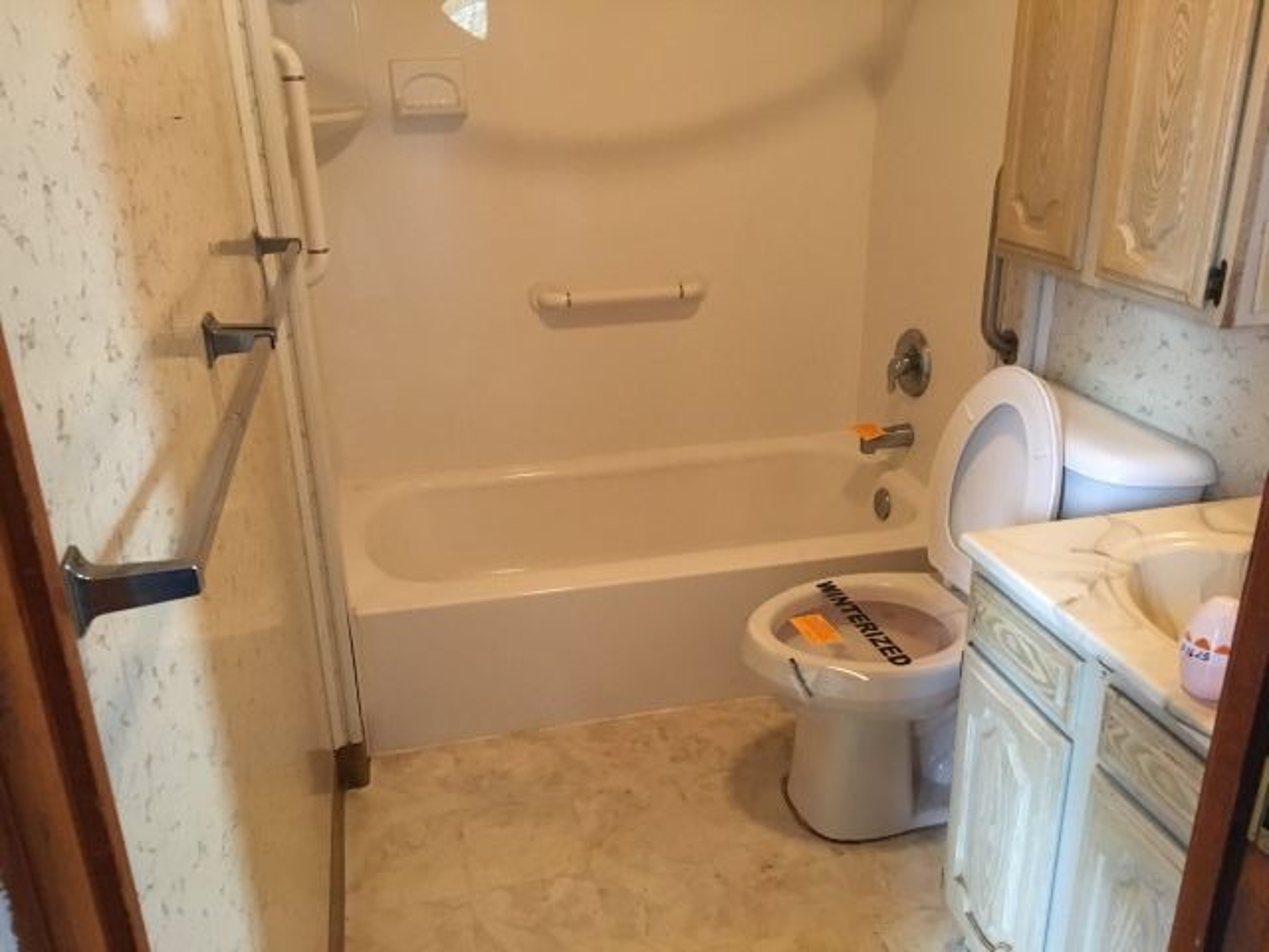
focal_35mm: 29
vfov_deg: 48.2
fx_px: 1063
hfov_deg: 61.7
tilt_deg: -21.7
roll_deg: +1.5
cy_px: 476
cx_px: 634
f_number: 2.2
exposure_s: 1/15
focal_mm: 4.15
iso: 320
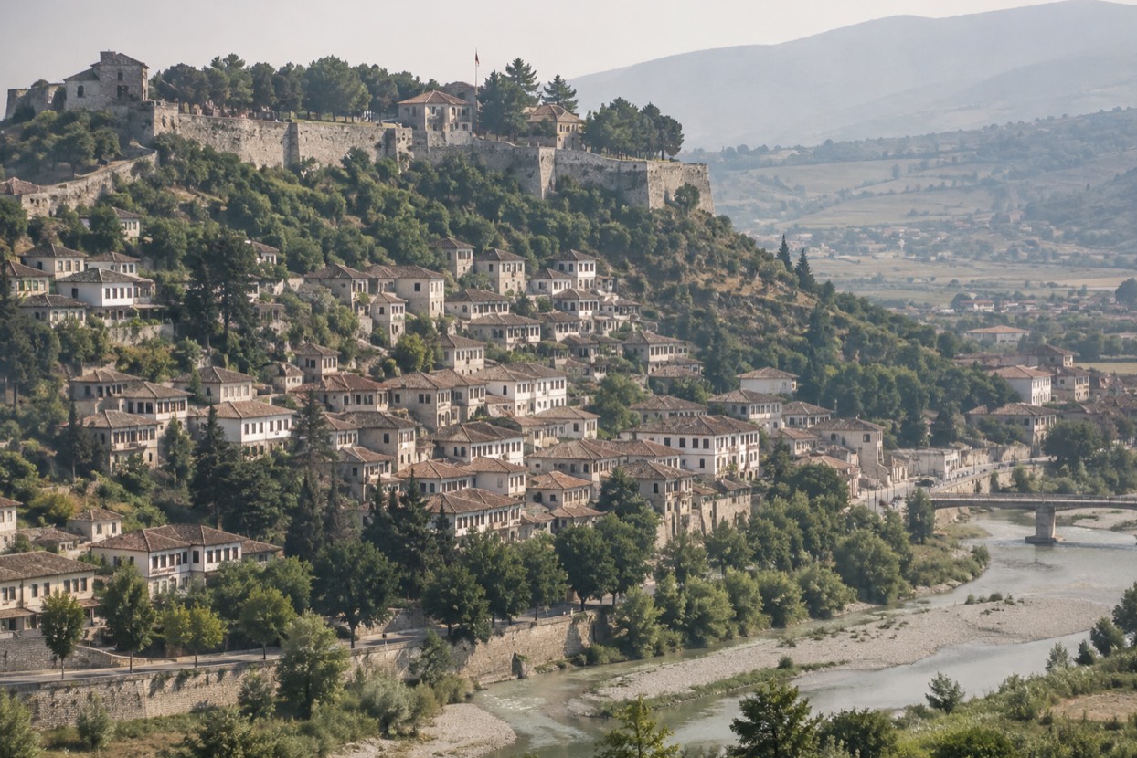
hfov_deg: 53.1
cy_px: 380
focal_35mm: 36
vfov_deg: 36.9
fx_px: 1137
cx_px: 555
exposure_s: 1/2000
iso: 500
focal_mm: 35
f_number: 4
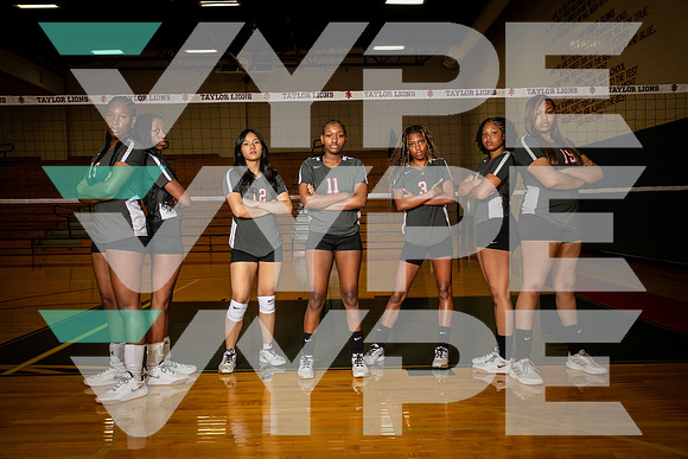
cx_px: 344
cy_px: 230
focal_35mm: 35
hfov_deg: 54.4
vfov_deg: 37.9
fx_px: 669
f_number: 7.1
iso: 800
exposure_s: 1/250
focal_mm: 35
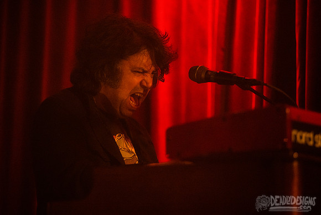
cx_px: 143
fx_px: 1683
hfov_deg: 10.9
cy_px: 108
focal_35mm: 189
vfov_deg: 7.3
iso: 3200
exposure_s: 1/125
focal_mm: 170
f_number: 3.2
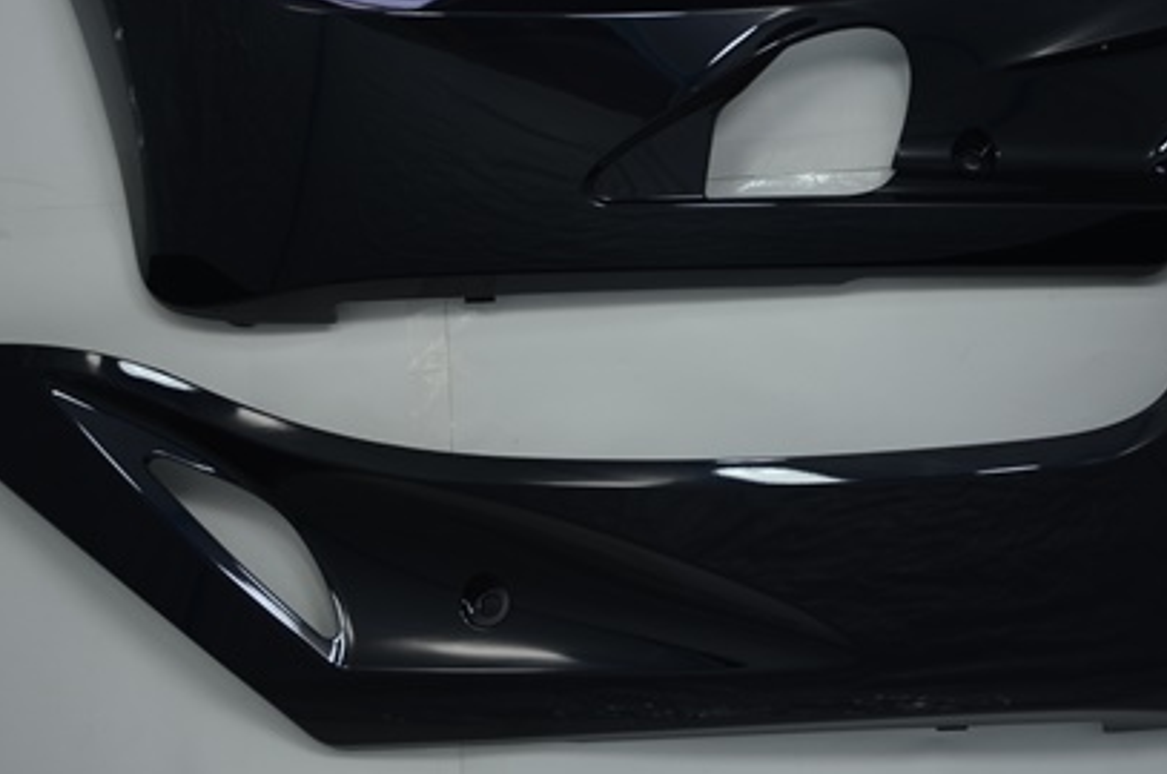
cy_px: 278
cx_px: 674
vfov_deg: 28.6
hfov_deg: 42.1
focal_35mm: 47
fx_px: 1513
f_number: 5.6
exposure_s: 1/80
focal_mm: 21
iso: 100
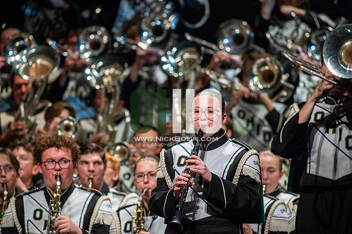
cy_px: 117
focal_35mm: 600
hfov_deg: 3.4
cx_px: 176
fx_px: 5863
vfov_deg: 2.3
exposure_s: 1/400
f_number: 5.6
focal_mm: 600
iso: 5000
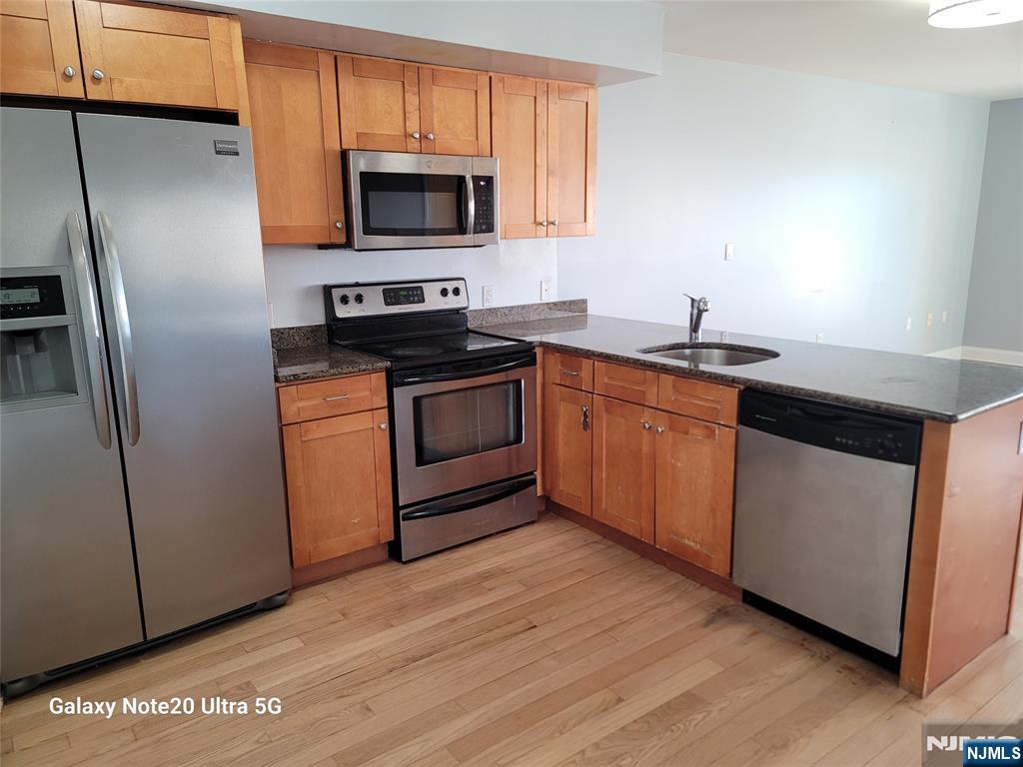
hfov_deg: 69.4
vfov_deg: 54.9
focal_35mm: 25
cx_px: 512
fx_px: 739
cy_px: 384
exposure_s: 1/60
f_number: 1.8
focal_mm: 7
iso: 200
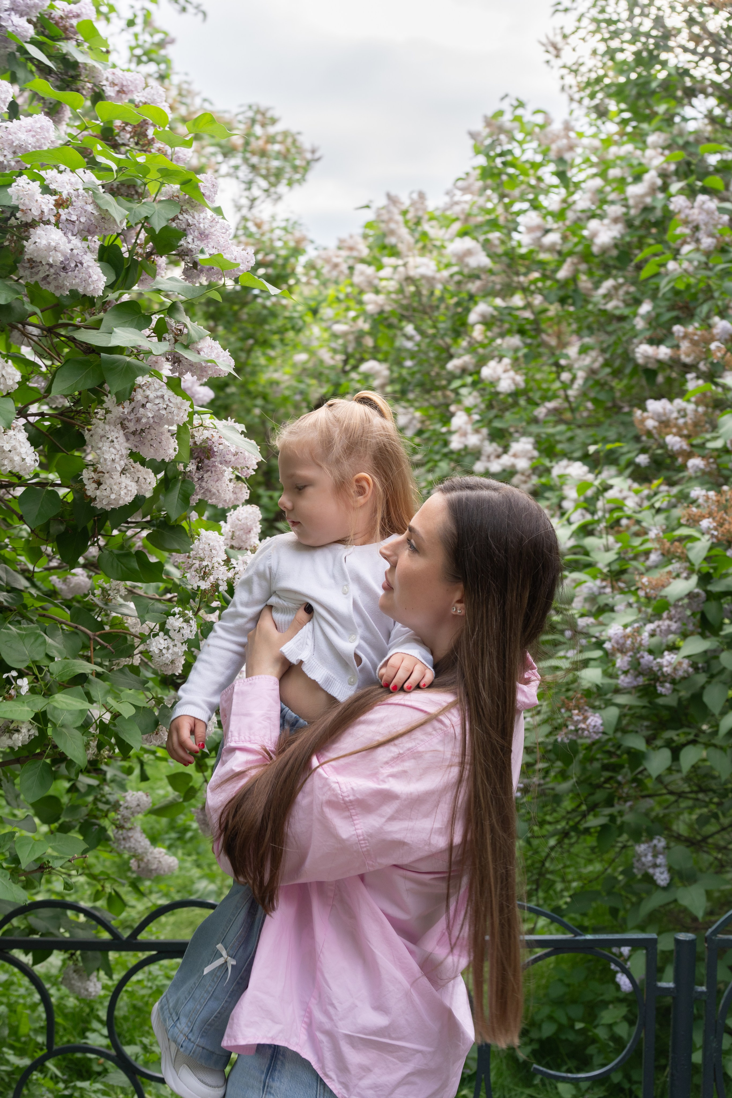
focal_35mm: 39
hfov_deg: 34.3
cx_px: 366
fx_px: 1186
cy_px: 549
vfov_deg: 49.7
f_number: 5
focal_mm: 38.9
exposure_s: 1/200
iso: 200
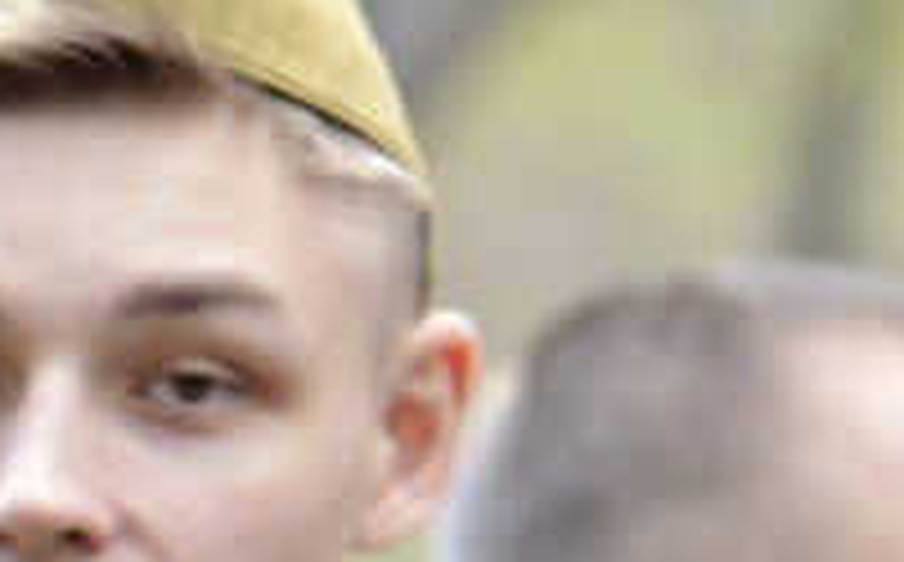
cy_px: 645
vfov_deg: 1.1
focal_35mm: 1220
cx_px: -699
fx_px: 30015
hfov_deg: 1.7
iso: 1800
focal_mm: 200
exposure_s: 1/250
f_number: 7.1
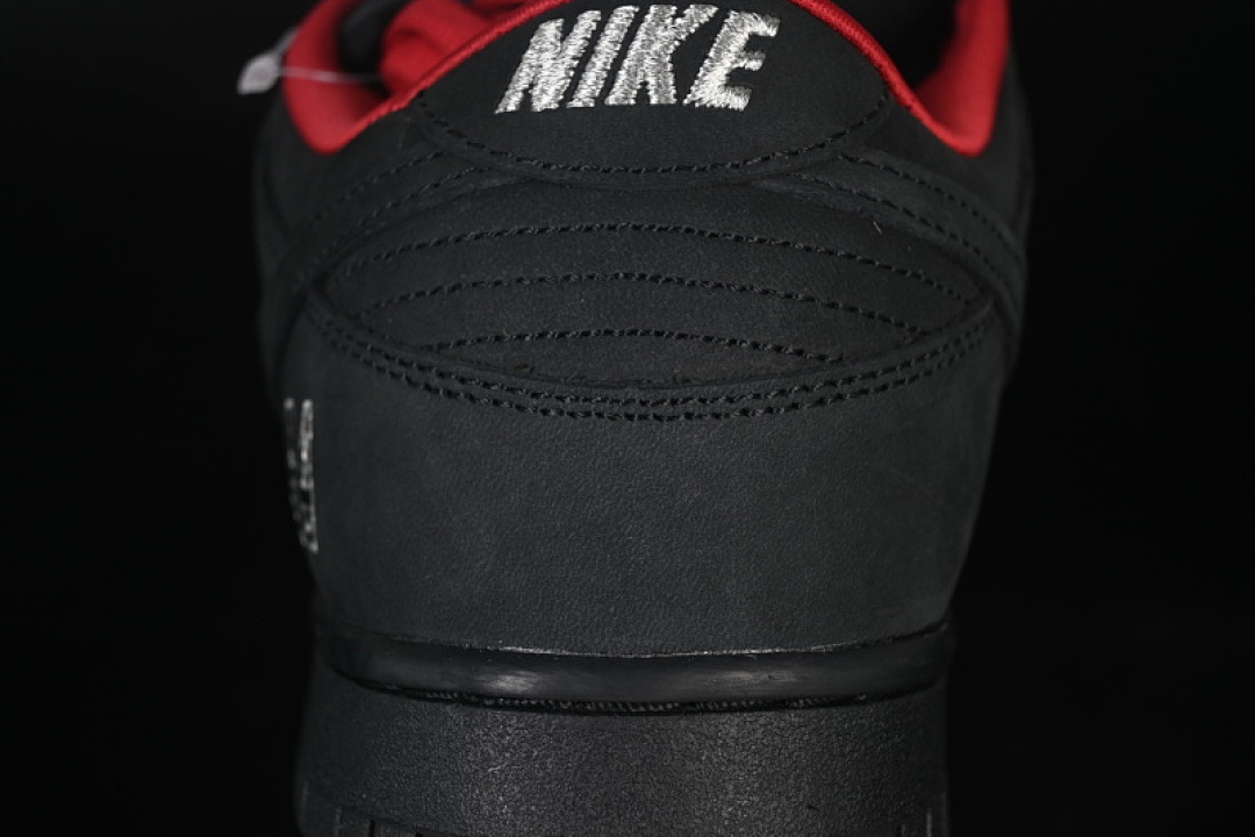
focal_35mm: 75
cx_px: 628
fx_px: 2614
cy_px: 418
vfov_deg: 18.2
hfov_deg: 27.0
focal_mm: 50
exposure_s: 1/50
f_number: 6.3
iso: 160
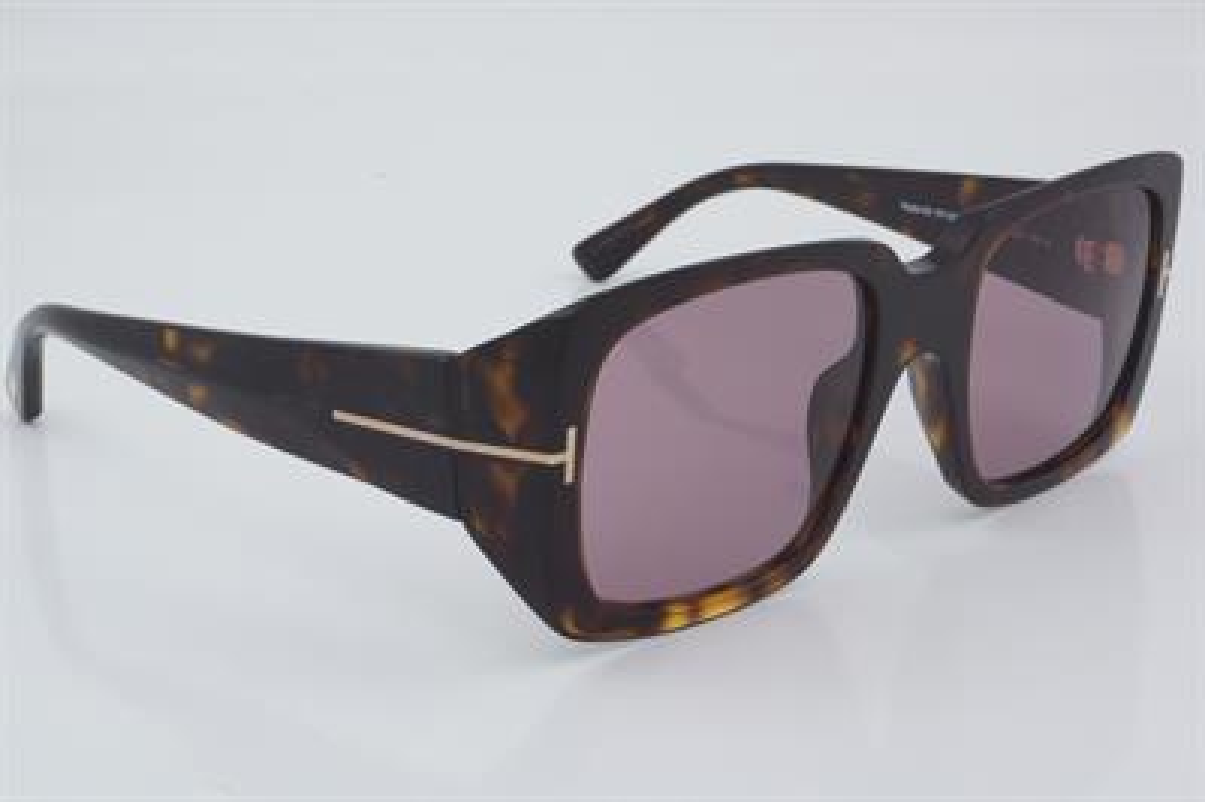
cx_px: 602
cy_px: 401
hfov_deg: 27.0
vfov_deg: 18.2
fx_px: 2508
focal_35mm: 75
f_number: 32
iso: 100
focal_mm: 50
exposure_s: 1/3
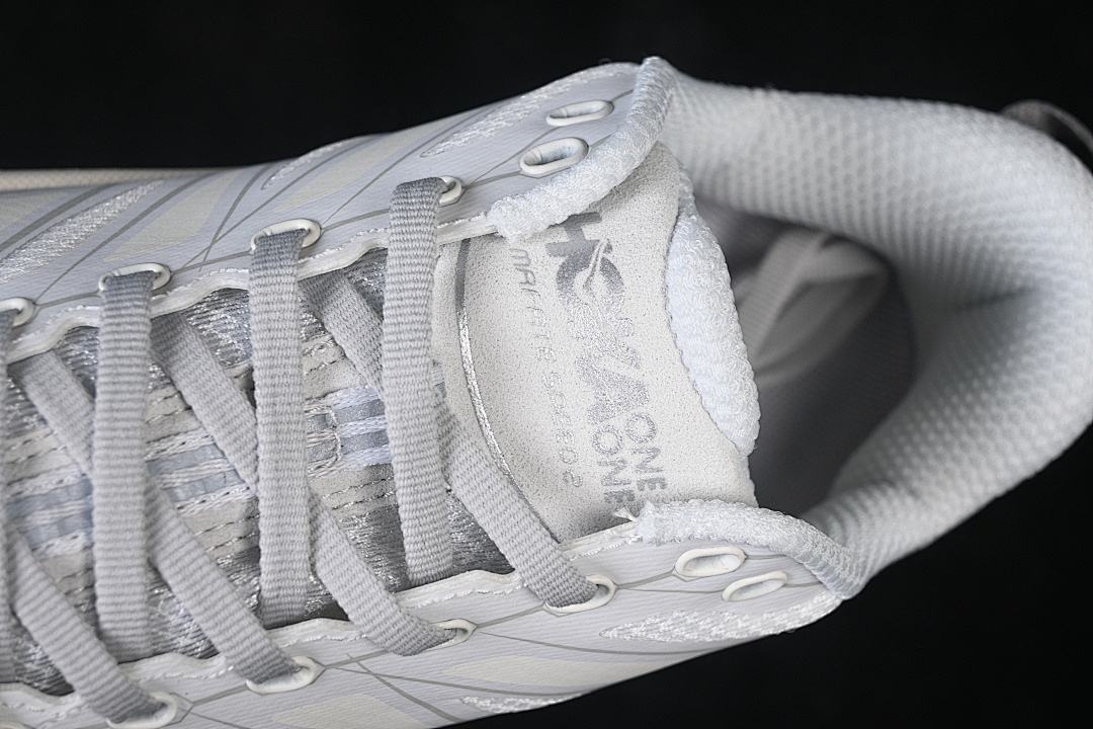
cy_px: 364
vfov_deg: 18.2
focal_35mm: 75
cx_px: 546
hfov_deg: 27.0
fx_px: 2277
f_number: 7.1
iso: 160
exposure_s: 1/80
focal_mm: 50
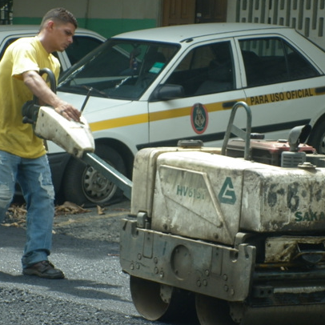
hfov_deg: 11.2
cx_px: 182
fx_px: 1657
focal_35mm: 156
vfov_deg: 11.2
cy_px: 171
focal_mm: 20
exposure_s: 1/160
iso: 100
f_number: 6.2
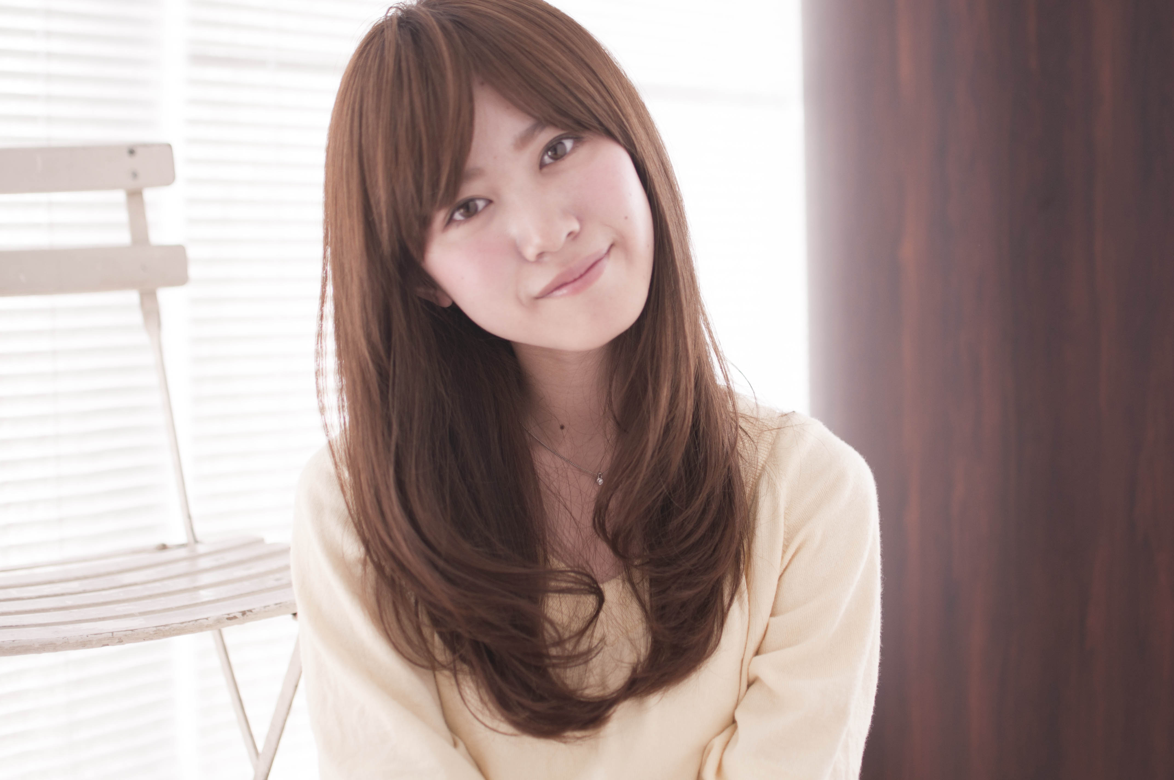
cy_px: 390
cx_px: 587
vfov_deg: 25.7
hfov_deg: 37.9
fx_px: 1710
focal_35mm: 52
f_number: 1.8
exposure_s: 1/200
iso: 200
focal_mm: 35
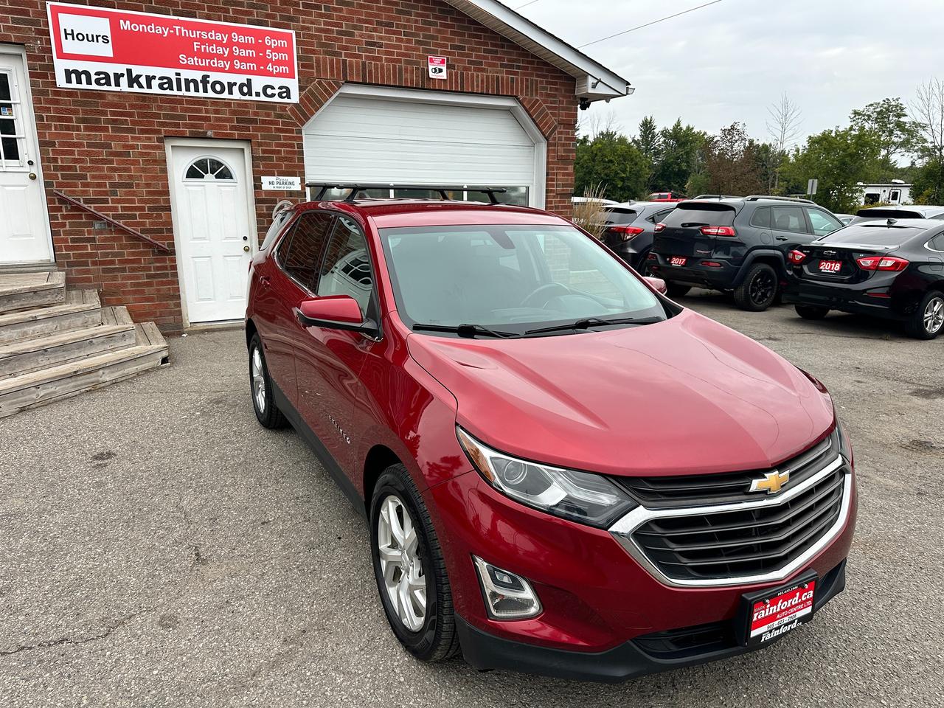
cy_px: 354
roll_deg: +0.2
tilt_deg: -12.4
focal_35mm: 24
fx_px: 654
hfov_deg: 71.6
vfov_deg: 56.8
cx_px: 472
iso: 80
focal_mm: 6.86
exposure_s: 1/779
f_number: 1.78
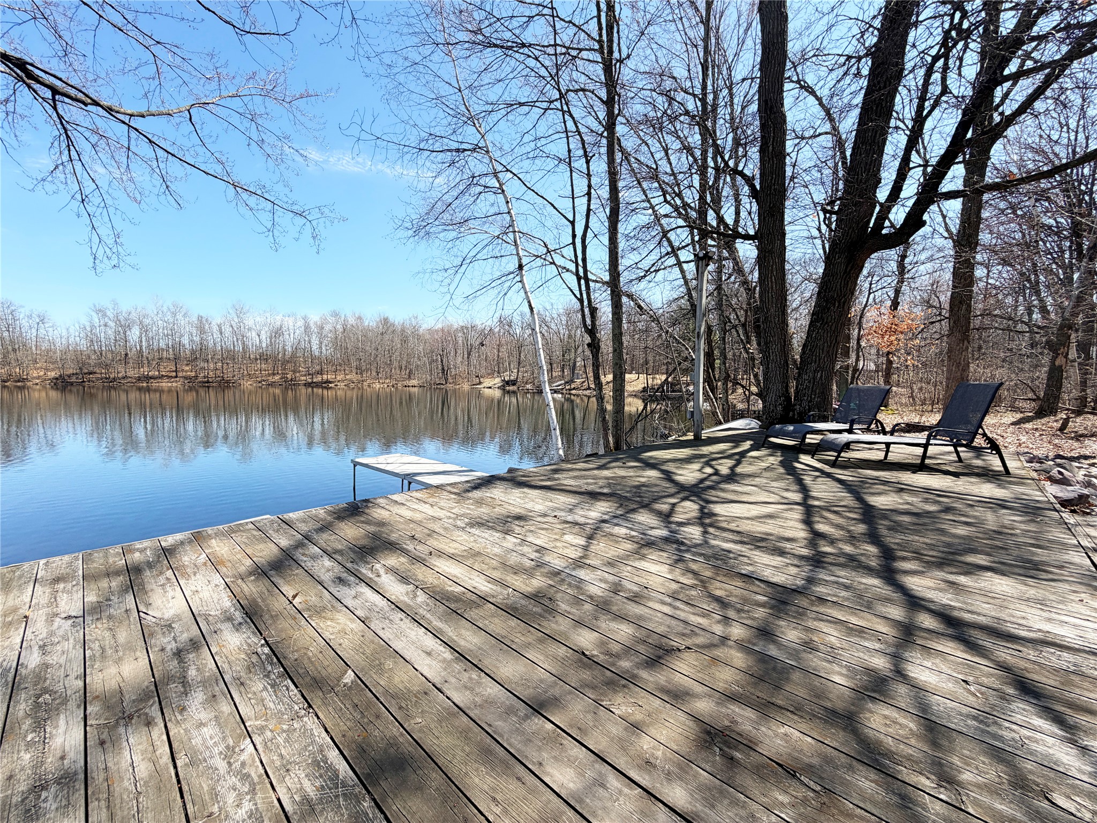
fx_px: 444
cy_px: 412
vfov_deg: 85.7
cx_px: 548
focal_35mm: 14
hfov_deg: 102.1
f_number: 2.2
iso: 40
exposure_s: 1/770
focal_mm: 2.22
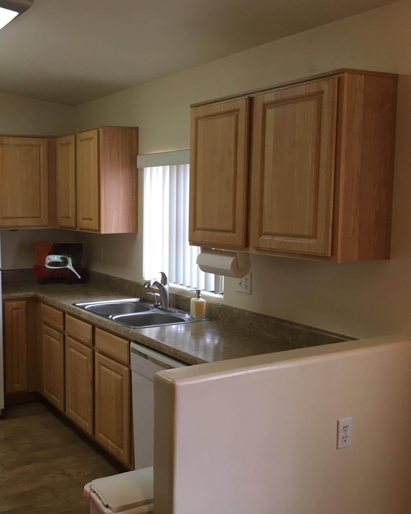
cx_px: 79
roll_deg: +1.0
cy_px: 258
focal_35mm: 38
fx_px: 578
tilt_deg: -8.9
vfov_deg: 47.9
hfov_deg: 37.7
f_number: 2.2
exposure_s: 1/30
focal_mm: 4.15
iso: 64
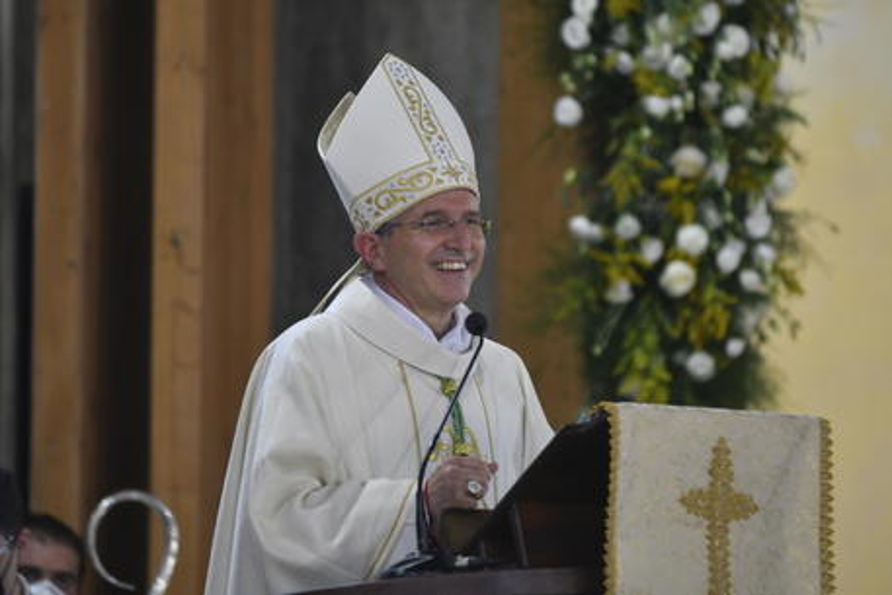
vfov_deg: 4.6
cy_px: 298
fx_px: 7435
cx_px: 446
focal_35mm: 300
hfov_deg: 6.9
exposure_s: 1/125
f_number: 2.8
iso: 640
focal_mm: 200
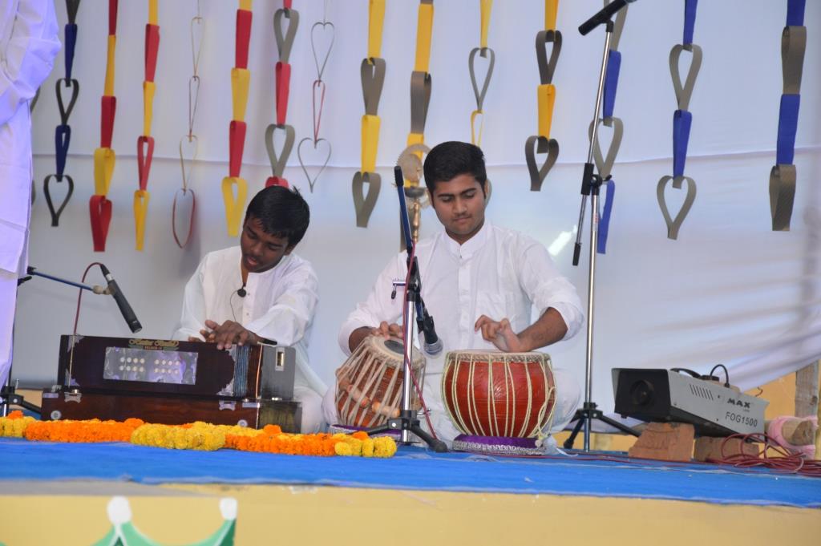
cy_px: 273
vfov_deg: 10.7
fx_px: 2905
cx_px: 410
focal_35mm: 128
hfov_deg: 16.1
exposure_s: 1/80
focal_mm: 85
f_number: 6.3
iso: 800
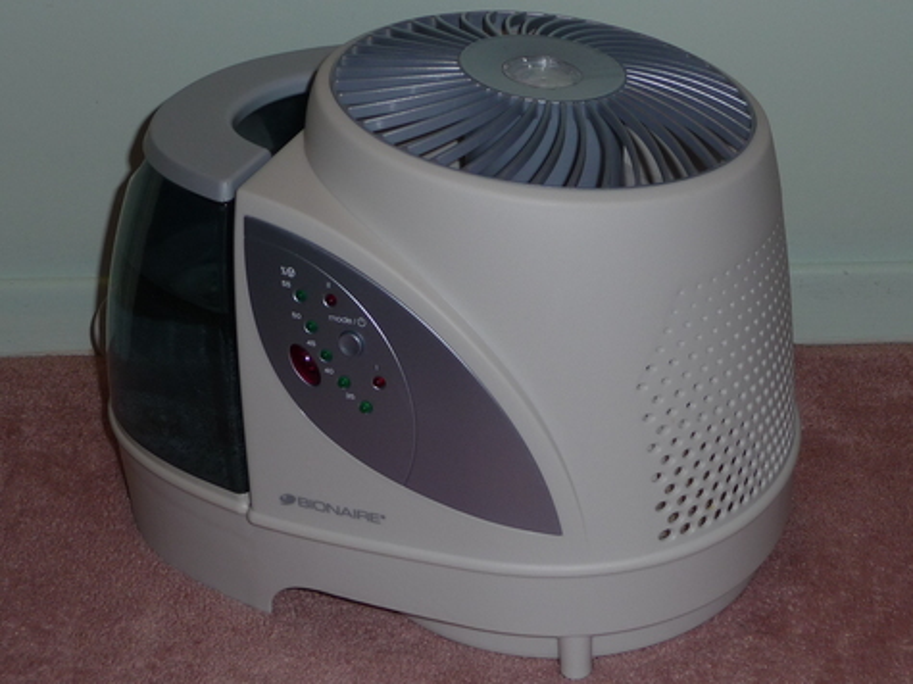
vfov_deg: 22.6
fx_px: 1714
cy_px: 342
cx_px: 456
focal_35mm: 65
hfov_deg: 29.8
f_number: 4.2
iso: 100
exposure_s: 1/30
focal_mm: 8
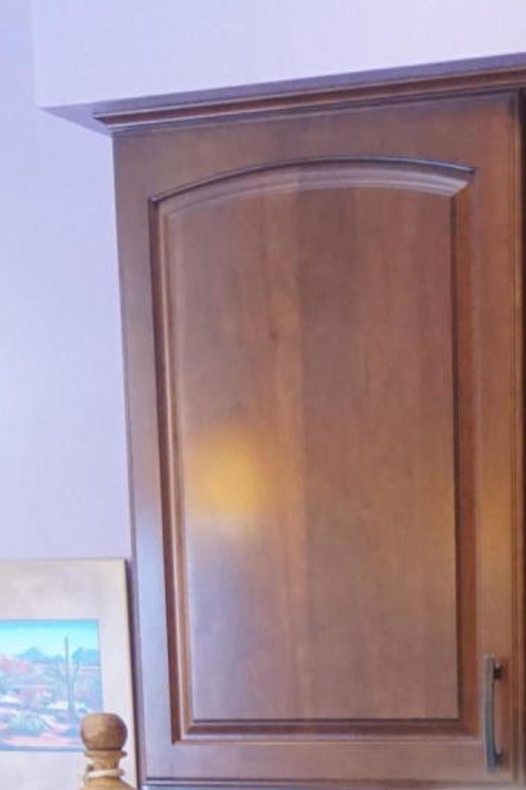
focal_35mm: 109
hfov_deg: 12.3
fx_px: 2392
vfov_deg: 16.1
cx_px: 627
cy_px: 1396
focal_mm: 20
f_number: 4
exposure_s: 1/60
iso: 2000
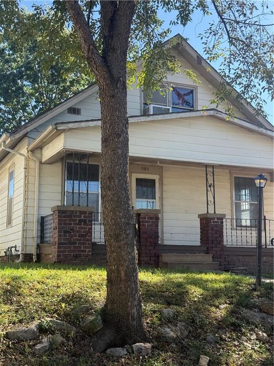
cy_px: 183
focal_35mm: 48
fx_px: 507
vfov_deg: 39.7
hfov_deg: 30.3
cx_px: 137
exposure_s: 1/1116
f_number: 1.78
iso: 100
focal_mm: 6.76
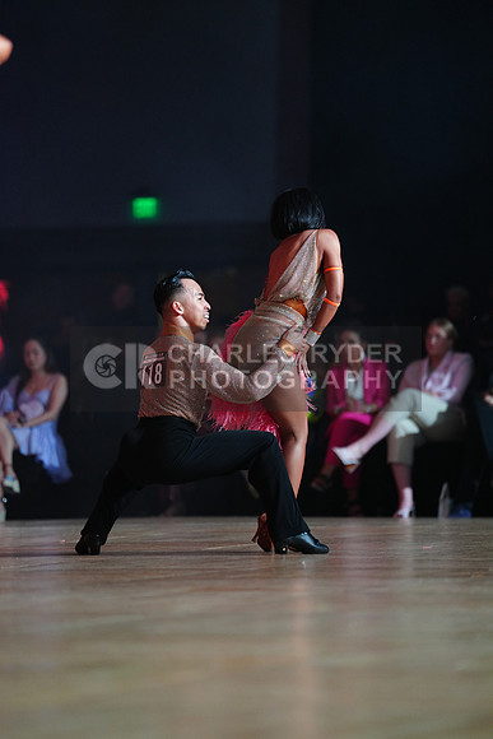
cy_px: 370
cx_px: 246
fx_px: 4106
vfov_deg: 10.3
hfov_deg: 6.9
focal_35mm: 200
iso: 2000
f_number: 2.8
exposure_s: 1/250
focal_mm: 200
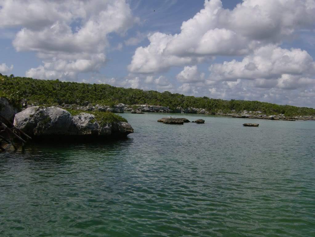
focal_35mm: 36
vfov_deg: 39.7
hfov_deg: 51.3
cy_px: 118
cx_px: 158
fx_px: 328
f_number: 4.7
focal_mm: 6
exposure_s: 1/1976
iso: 100
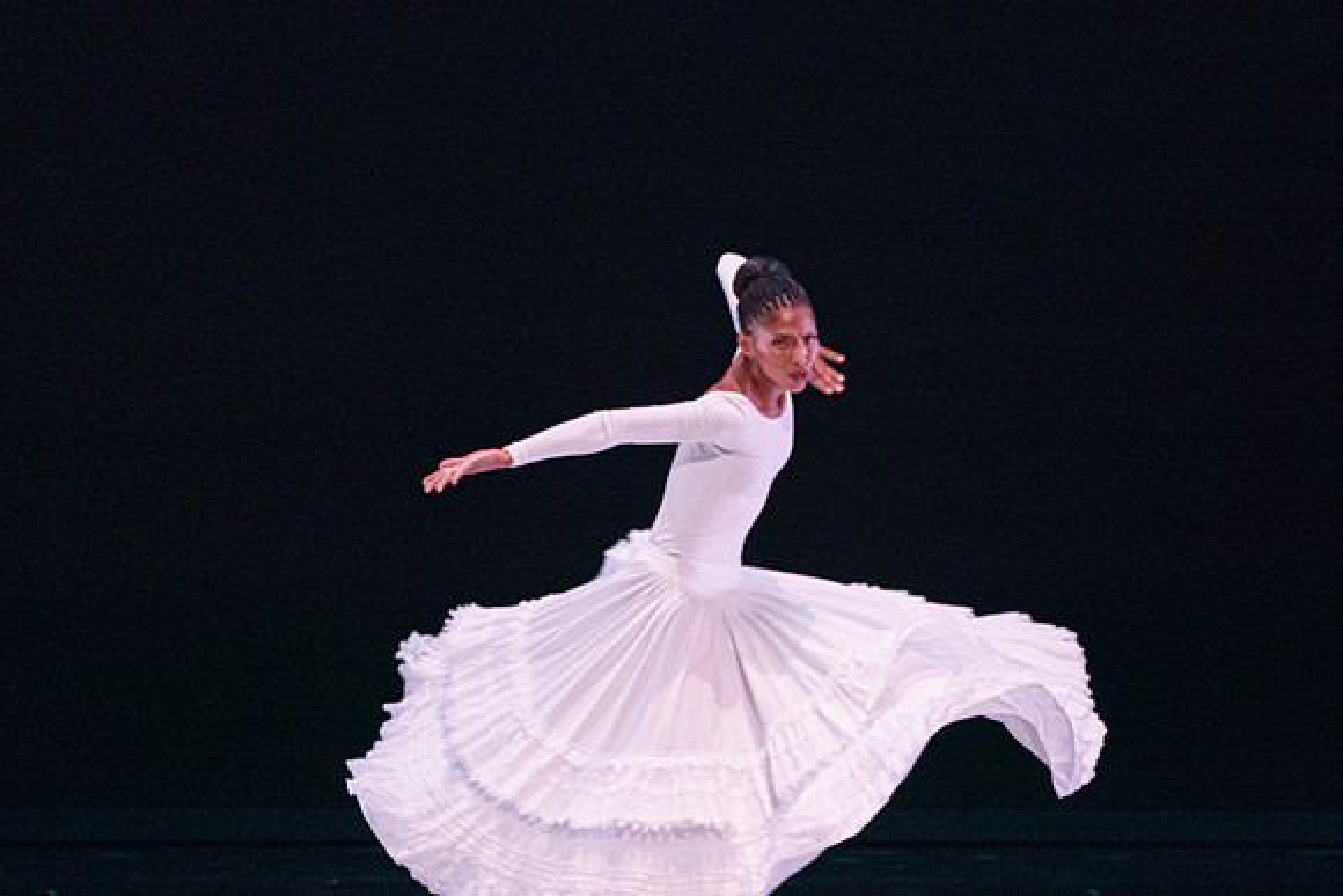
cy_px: 479
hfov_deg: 4.3
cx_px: 821
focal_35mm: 481
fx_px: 17959
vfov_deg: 2.9
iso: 5000
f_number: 6.3
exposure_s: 1/400
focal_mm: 370
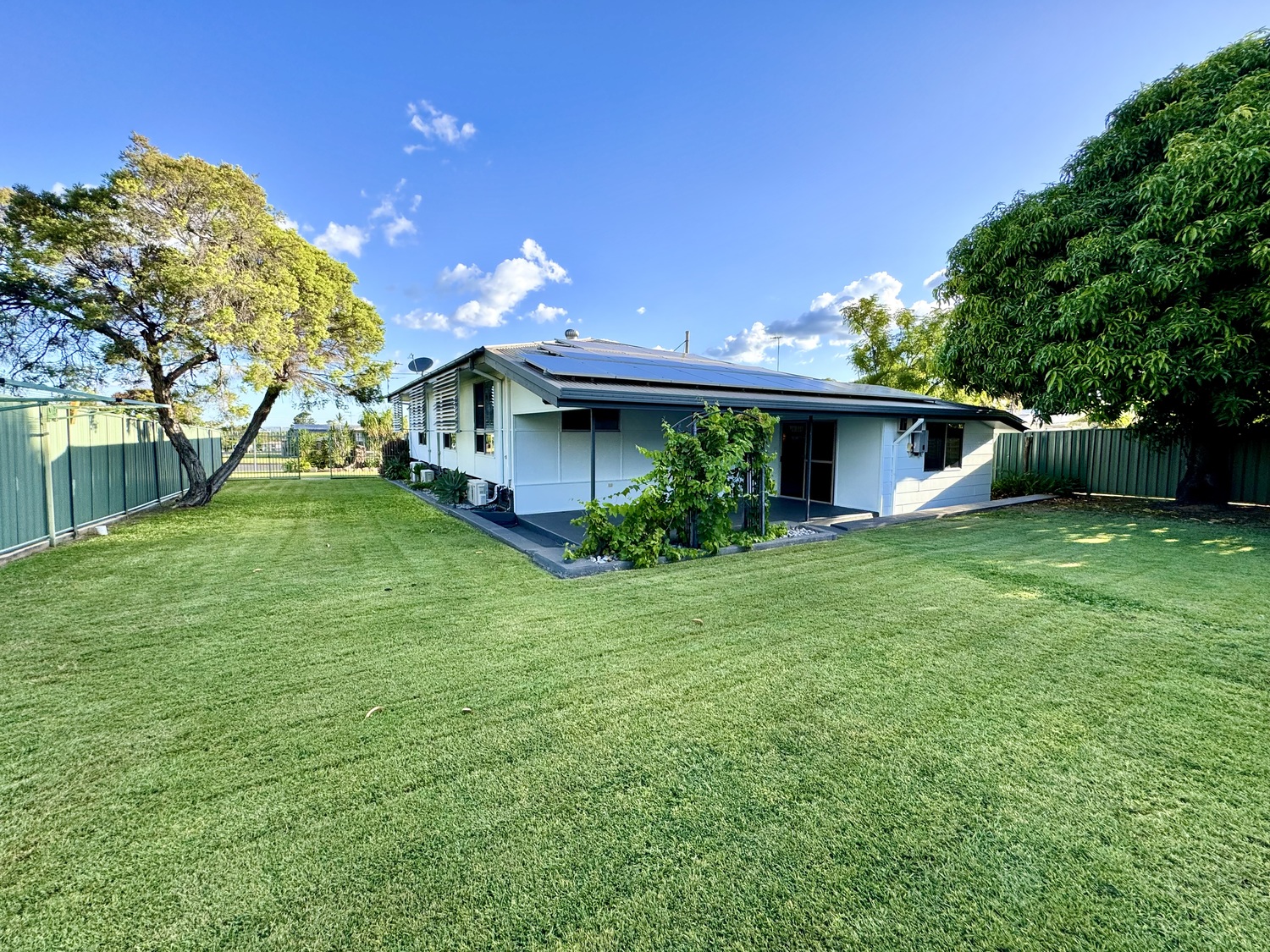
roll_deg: +0.0
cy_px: 476
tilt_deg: -4.8
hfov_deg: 102.1
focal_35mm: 14
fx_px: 514
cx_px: 635
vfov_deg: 85.7
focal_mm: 2.22
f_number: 2.2
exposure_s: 1/605
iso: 40
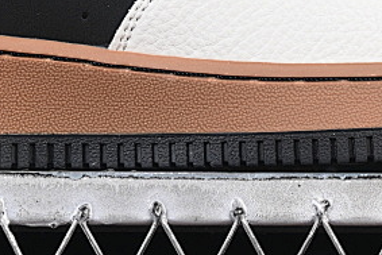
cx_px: 105
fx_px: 3036
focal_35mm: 286
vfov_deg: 4.8
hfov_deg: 7.2
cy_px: -132
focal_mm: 50
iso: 160
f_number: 6.3
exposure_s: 1/60
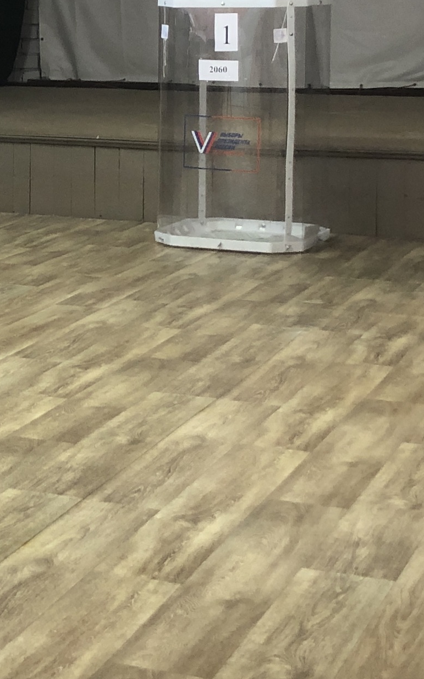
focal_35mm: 97
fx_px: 1794
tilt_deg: -3.6
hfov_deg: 13.0
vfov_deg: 21.2
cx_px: -125
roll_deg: -0.3
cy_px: 130
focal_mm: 3.99
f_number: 1.8
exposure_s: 1/15
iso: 40
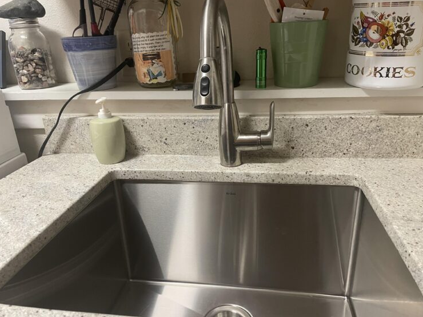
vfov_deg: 51.3
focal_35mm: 27
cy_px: 162
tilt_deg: -22.6
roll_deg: +3.0
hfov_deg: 65.3
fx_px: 330
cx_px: 216
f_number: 1.6
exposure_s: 1/60
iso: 500
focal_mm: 4.2
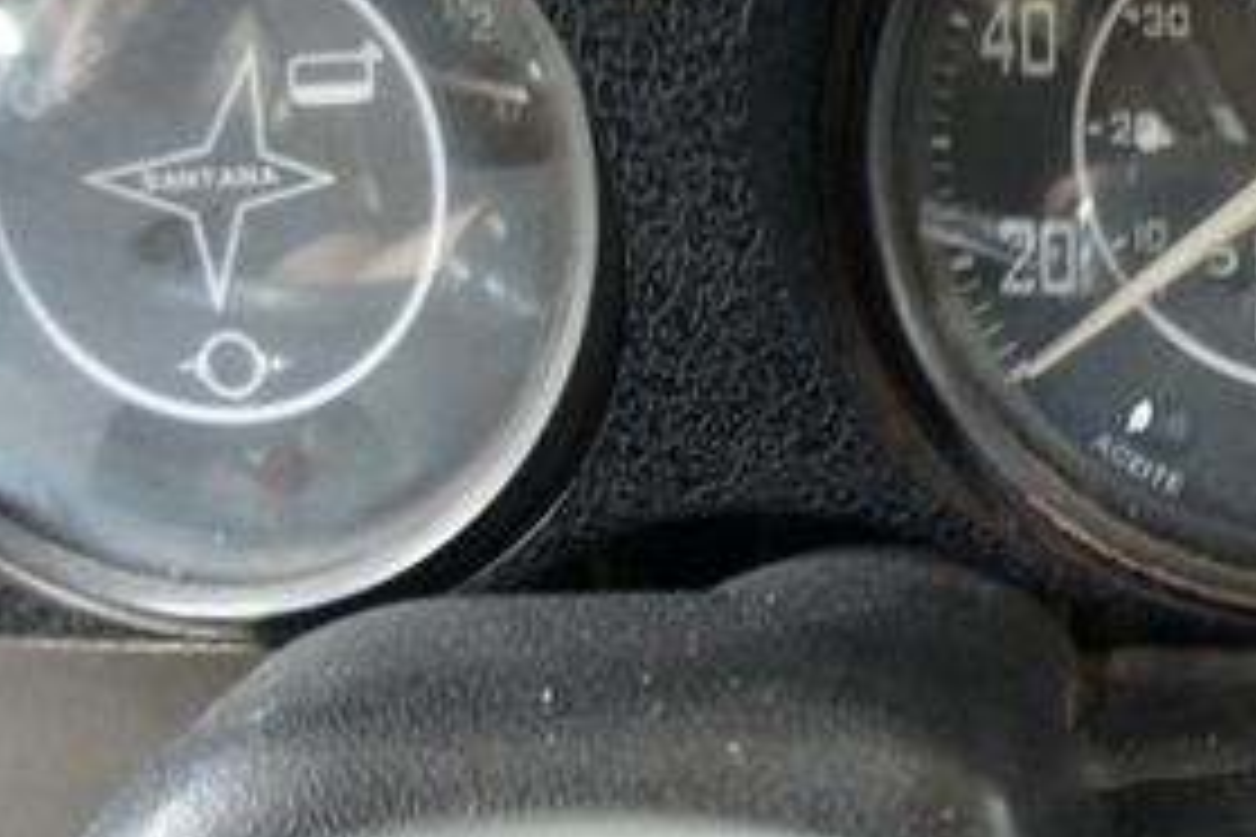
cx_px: 1220
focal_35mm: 62
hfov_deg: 30.4
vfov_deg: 21.7
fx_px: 2163
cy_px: 180
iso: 1600
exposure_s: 1/6
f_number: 3.5
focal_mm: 18
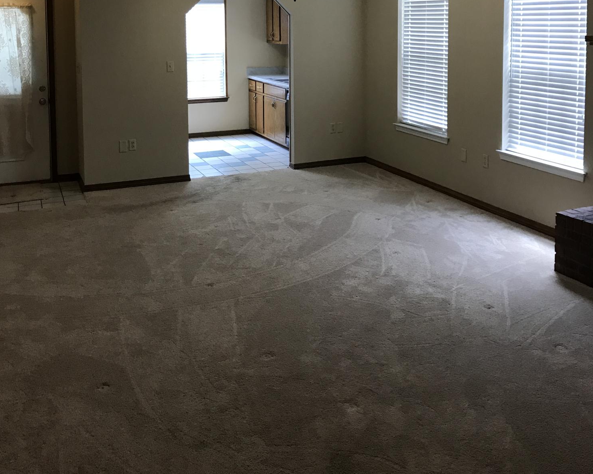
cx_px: 293
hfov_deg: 49.1
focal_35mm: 37
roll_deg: +0.4
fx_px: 649
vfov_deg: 38.2
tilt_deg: -3.6
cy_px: 75
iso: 25
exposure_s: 1/30
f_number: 1.8
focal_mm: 3.99
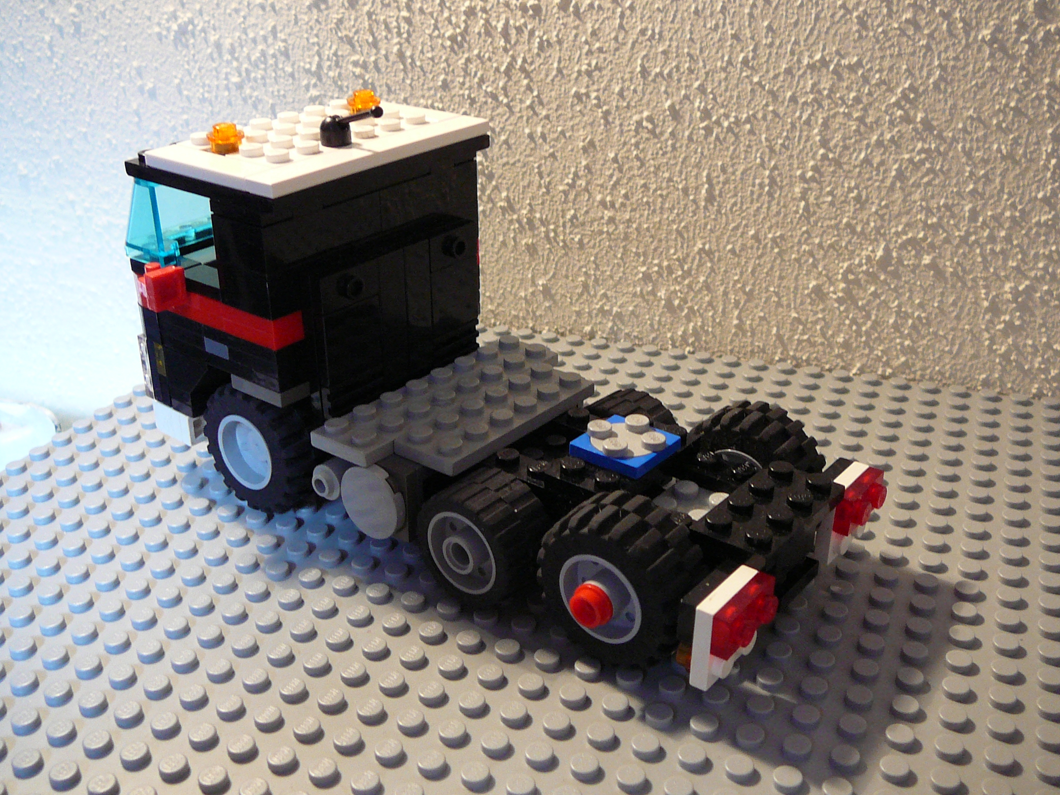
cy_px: 416
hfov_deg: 50.1
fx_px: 1133
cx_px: 558
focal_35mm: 37
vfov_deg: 38.7
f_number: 2.8
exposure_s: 1/25
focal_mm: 5.2
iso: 200
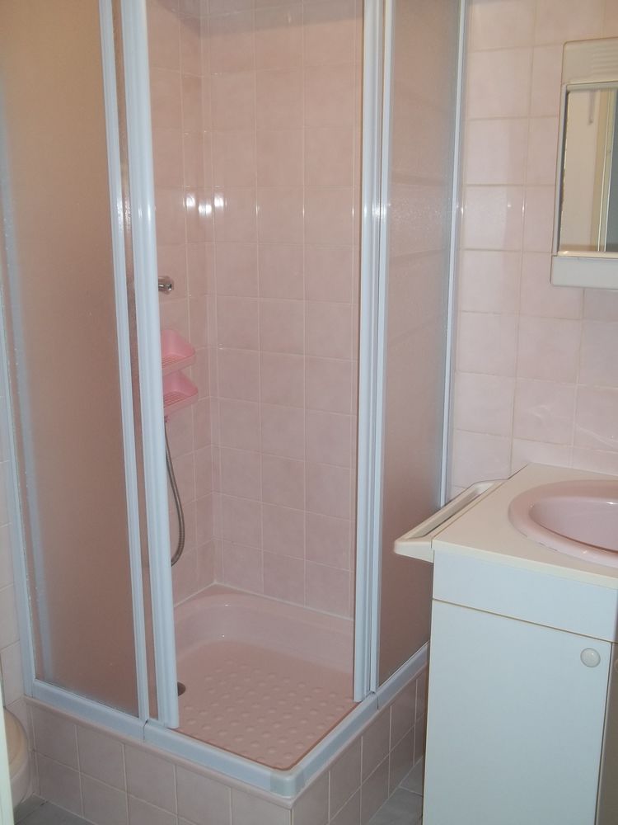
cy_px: 412
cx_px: 309
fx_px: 857
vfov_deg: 51.4
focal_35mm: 36
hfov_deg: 39.7
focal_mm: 6.5
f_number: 3.1
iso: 64
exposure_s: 1/30
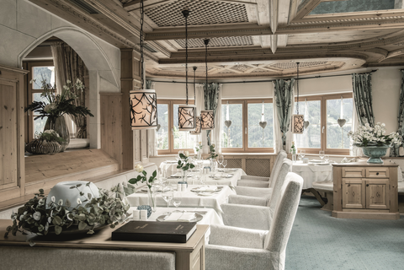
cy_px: 135
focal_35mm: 36
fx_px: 404
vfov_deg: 36.9
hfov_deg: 53.1
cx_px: 202
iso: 250
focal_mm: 36
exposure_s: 1/25
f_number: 9
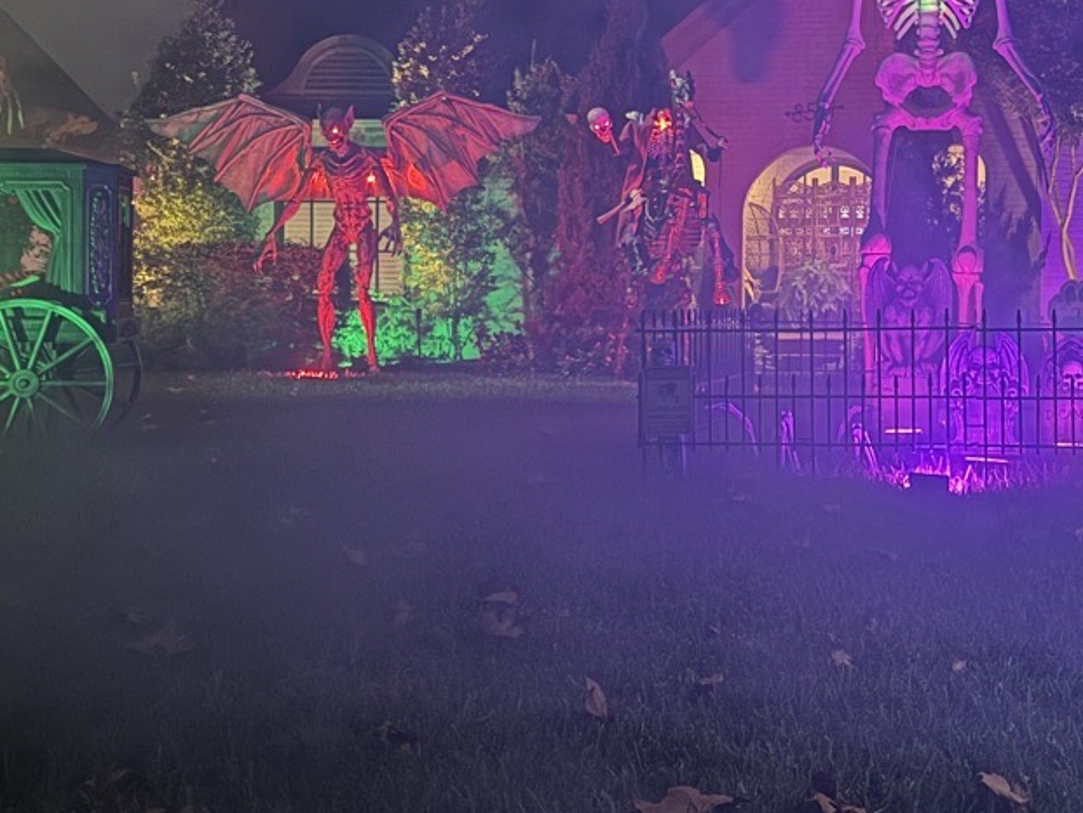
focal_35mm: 58
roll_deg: -0.6
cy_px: 301
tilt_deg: +1.4
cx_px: 804
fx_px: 1815
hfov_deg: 32.6
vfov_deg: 25.2
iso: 1000
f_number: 1.78
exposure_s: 1/15
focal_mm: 6.76
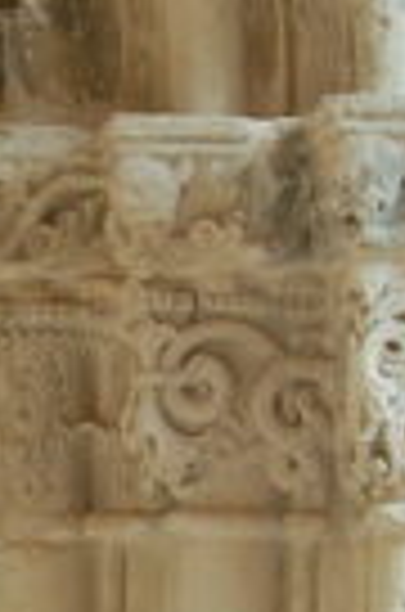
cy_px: 428
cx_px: -488
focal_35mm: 453
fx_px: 7683
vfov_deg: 4.6
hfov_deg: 3.0
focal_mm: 40
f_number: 8
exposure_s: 1/60
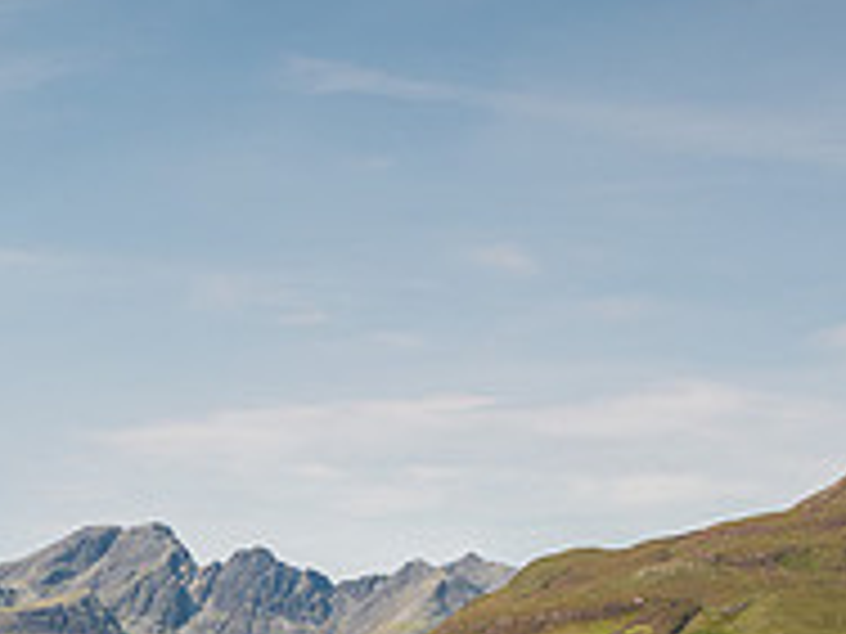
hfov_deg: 25.8
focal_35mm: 74
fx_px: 1809
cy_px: 749
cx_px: 144
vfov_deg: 18.9
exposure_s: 1/80
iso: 100
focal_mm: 12
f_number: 7.1
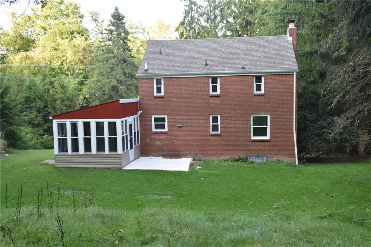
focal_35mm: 36
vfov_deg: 36.8
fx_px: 371
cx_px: 186
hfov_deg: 53.1
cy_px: 124
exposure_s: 1/160
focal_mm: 24
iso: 800
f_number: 6.3
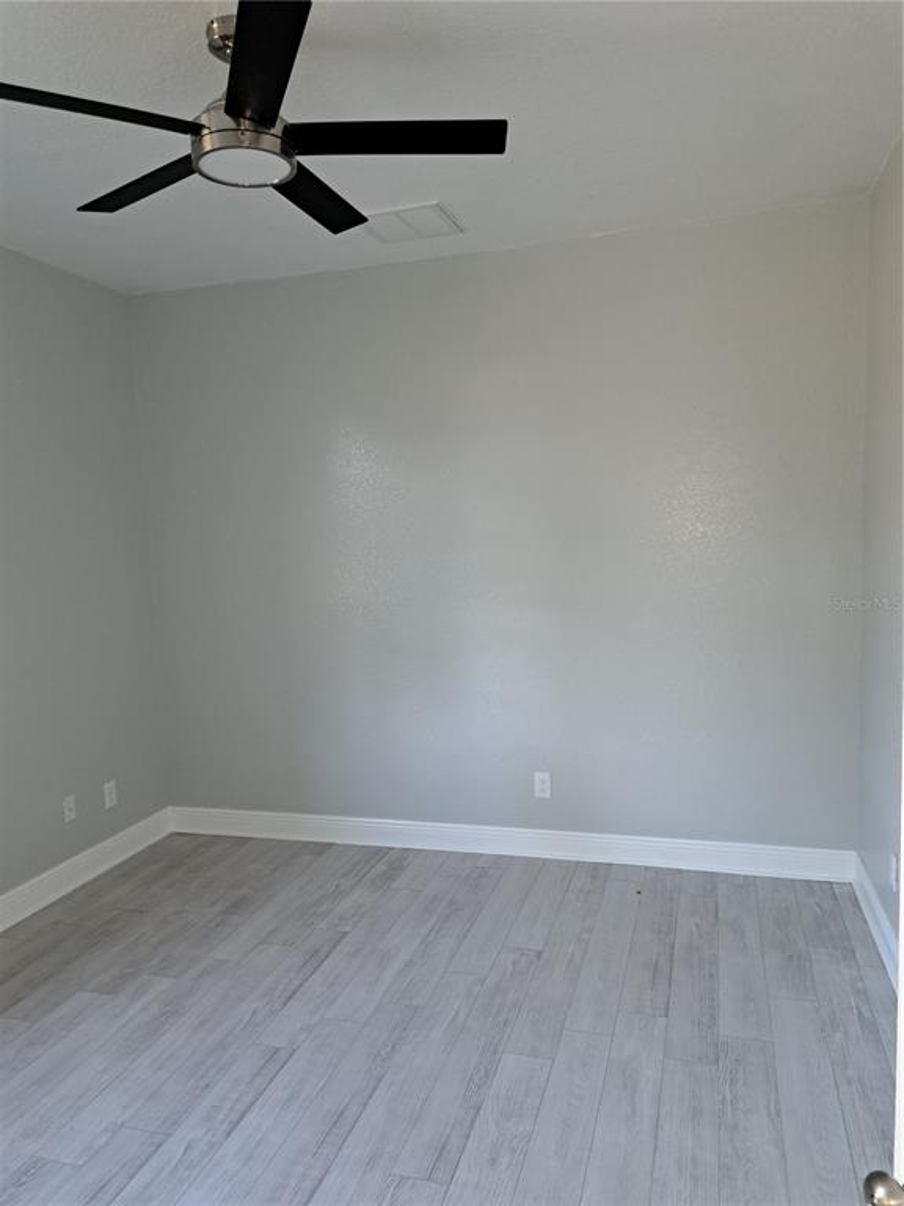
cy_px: 603
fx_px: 836
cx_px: 452
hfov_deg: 56.8
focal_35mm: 24
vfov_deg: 71.6
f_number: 1.8
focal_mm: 5.23
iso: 250
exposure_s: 1/60
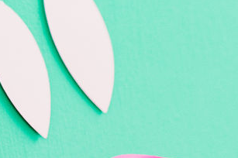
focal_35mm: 561
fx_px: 3705
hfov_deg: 3.6
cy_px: 465
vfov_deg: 2.4
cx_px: 791
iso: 800
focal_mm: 56
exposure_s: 1/180
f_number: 2.5
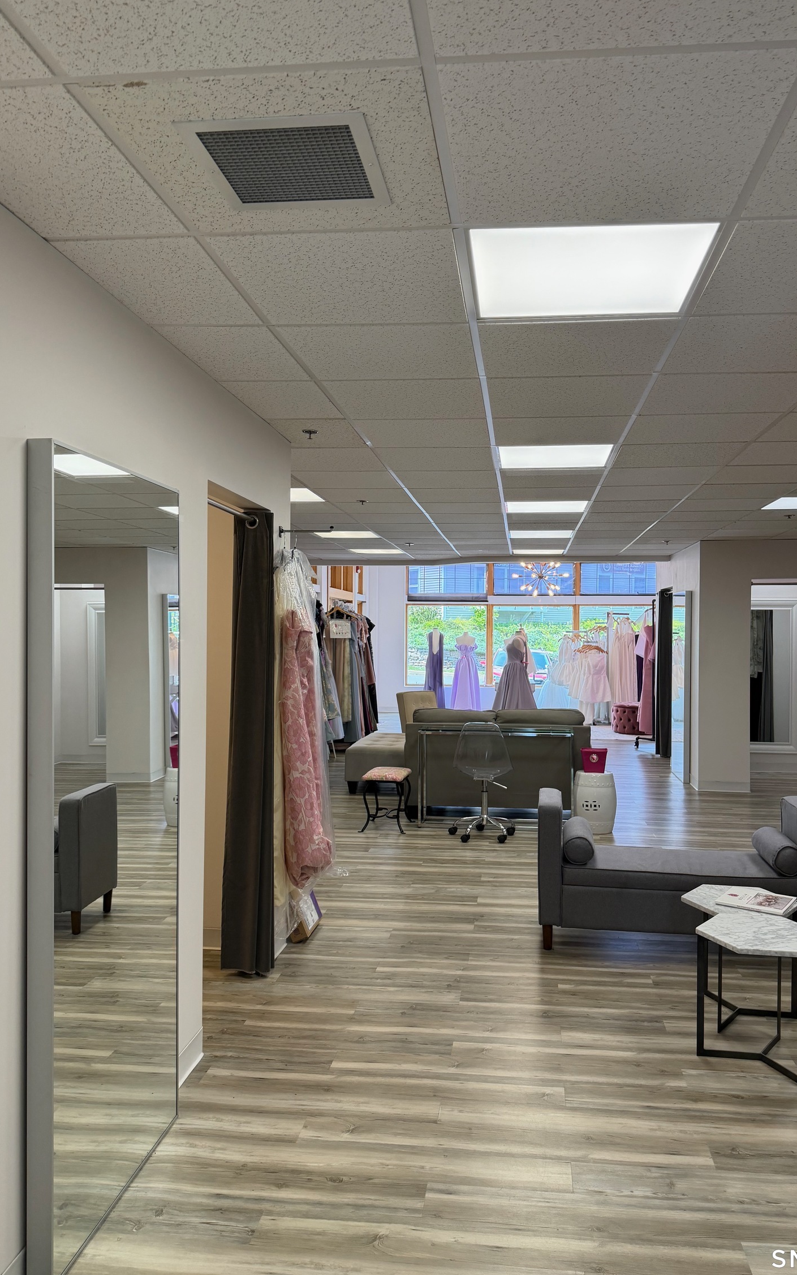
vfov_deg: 70.4
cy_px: 628
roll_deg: -0.4
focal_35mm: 26
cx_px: 433
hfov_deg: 47.5
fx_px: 903
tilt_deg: +0.5
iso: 125
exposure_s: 1/211
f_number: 1.78
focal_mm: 6.76
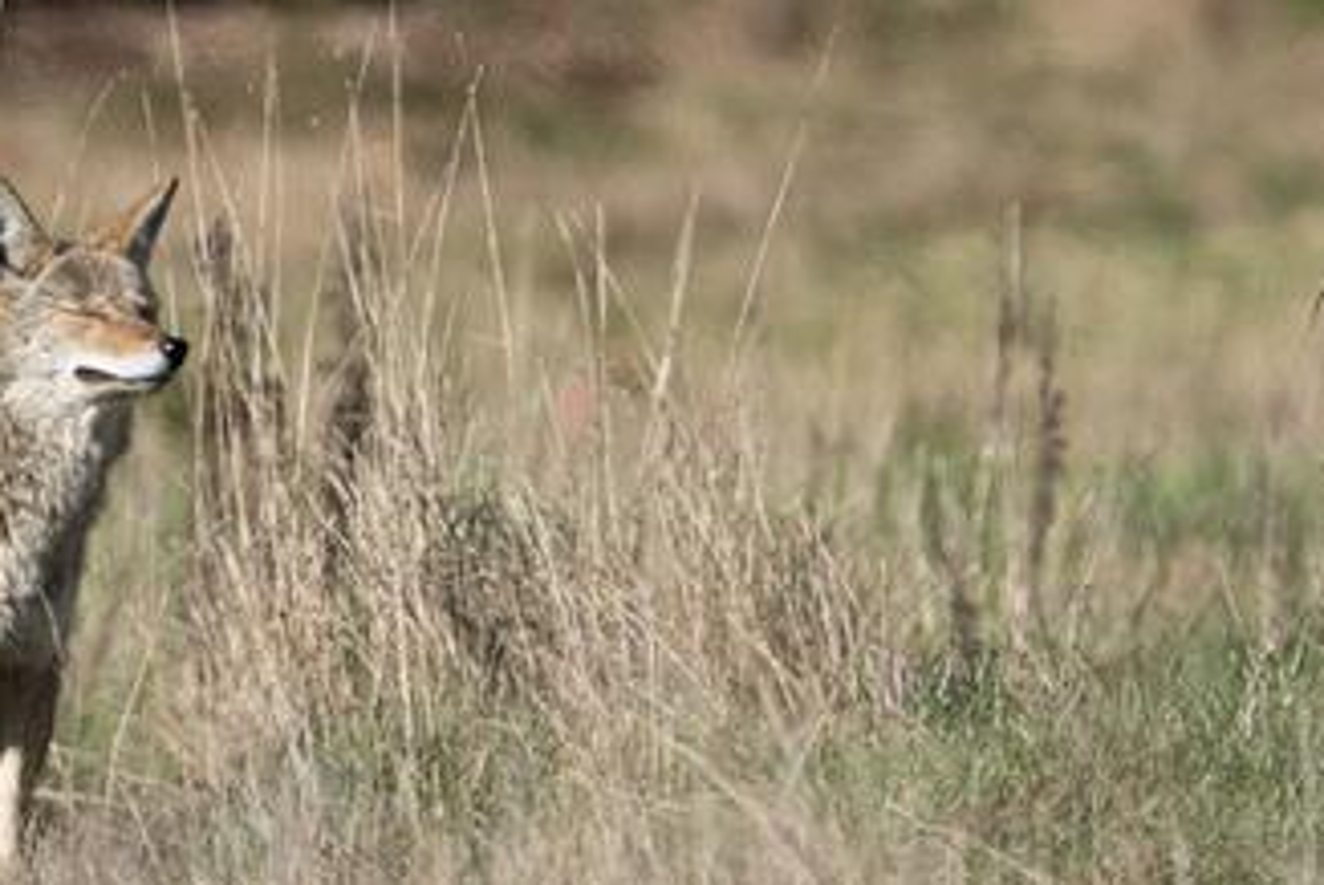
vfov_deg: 1.1
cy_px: 428
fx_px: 47411
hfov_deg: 1.6
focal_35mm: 1288
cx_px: 240
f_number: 10
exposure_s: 1/2000
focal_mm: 600
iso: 1250
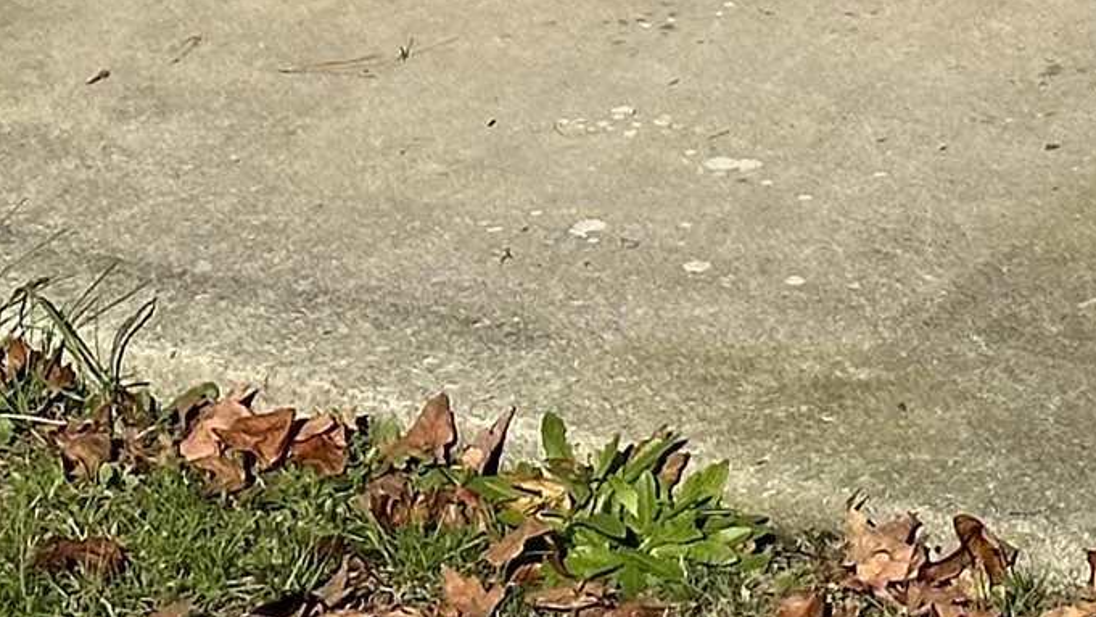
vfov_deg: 4.9
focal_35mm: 236
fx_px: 6858
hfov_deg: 9.1
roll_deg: +0.1
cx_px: 1167
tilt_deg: -11.2
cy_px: -1063
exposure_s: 1/10870
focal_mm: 6.86
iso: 64
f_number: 1.78
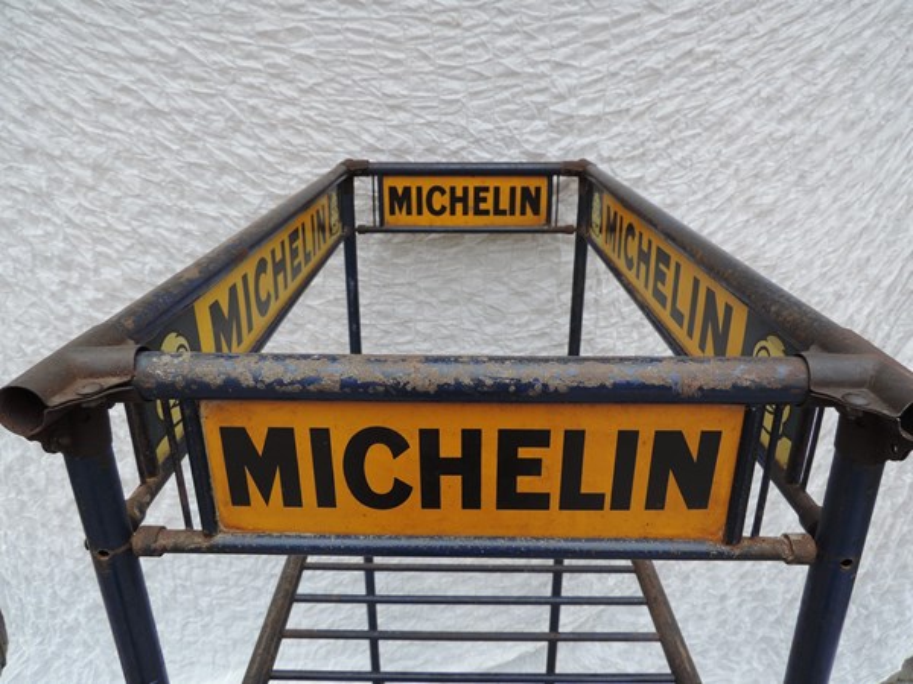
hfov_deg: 71.6
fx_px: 633
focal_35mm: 24
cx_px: 456
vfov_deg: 56.8
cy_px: 342
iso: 80
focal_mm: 4.3
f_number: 3
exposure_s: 1/125
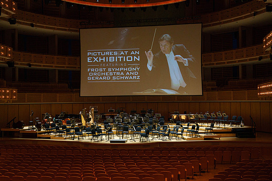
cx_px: 136
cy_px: 90
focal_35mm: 47
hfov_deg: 41.9
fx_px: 356
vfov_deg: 28.6
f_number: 7.1
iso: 3200
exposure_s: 1/200
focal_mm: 46
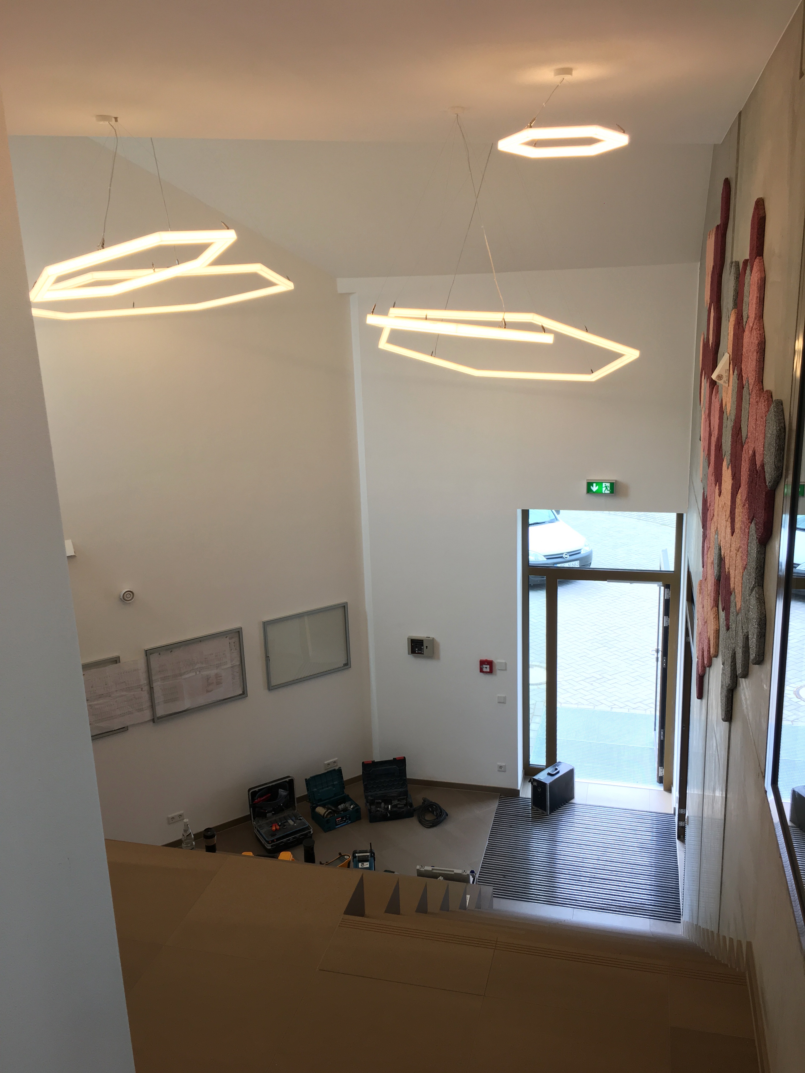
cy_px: 536
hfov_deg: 48.2
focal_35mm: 29
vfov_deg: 61.7
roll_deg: +2.1
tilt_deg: -14.5
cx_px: 402
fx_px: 899
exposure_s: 1/100
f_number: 2.2
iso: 40
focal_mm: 4.15
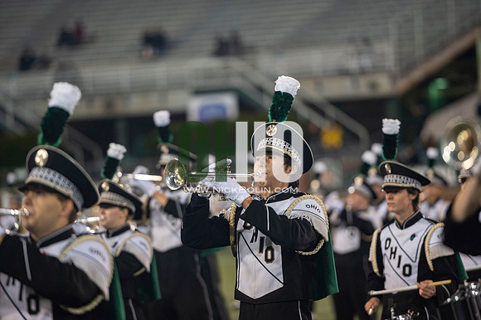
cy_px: 160
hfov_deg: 10.3
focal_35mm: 200
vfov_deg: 6.9
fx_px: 2671
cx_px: 240
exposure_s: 1/500
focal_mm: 200
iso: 1000
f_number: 2.8
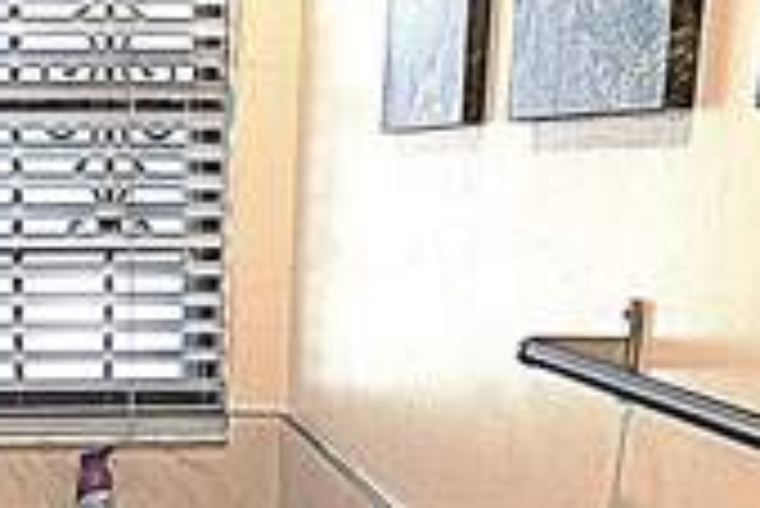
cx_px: 81
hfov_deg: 28.5
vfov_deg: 19.0
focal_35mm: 68
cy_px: 607
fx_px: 1437
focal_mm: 4
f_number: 3.1
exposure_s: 1/30
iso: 100
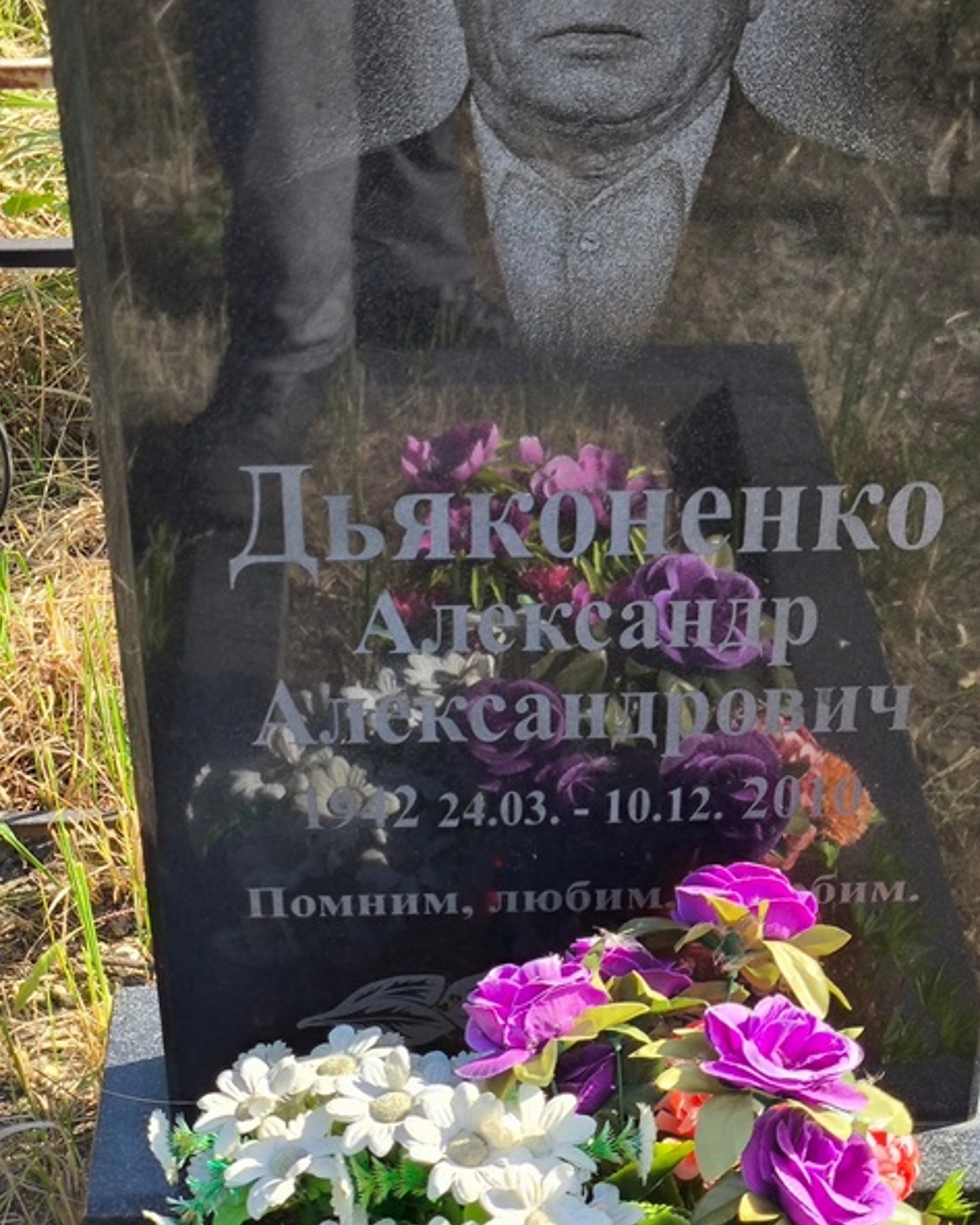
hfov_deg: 23.2
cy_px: 605
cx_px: 486
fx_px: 2392
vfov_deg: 28.7
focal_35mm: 66
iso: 50
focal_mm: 4.71
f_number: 1.7
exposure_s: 1/411
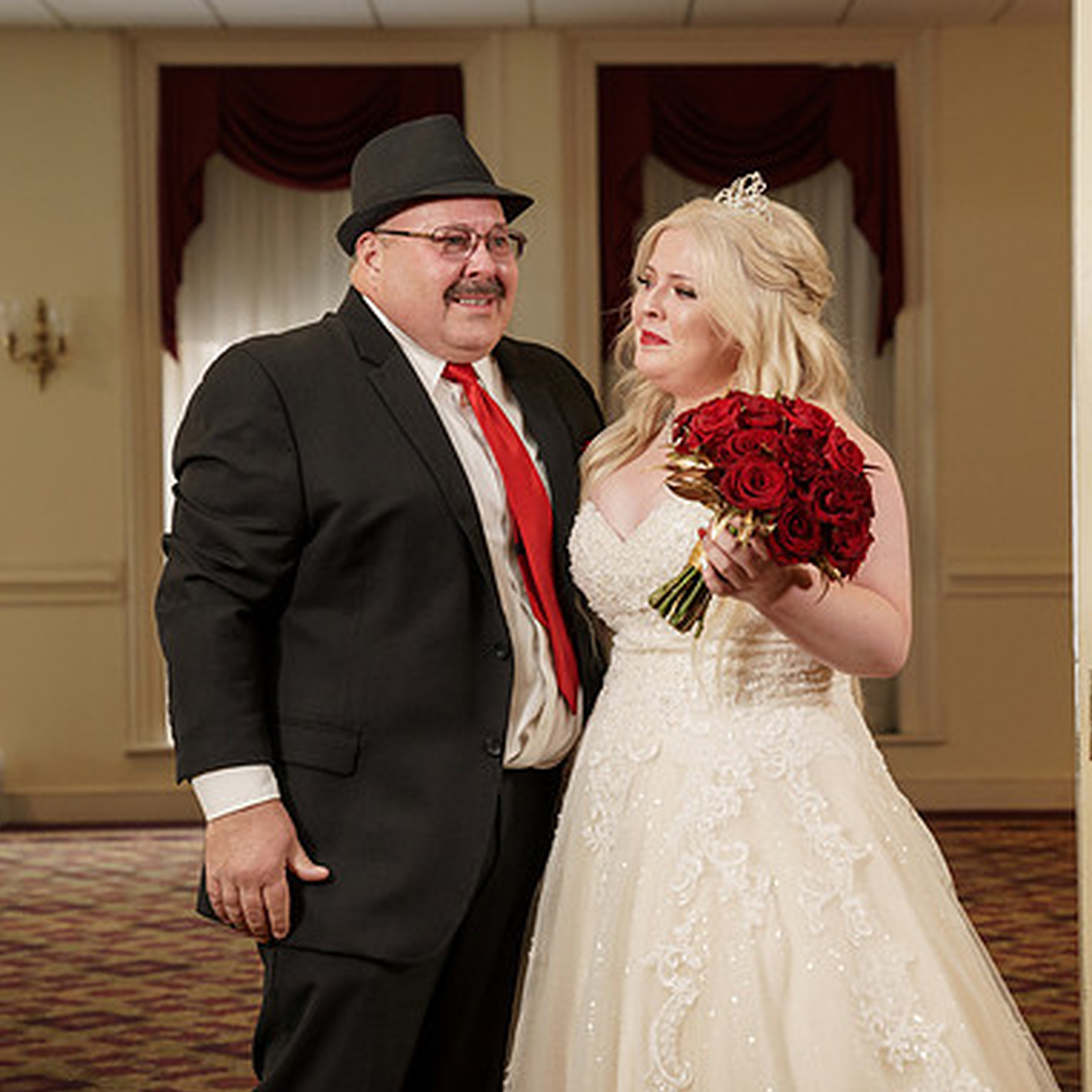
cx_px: 605
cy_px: 501
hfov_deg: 19.1
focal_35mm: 91
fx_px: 3248
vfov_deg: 19.1
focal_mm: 65
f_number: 4
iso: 2000
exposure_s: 1/100
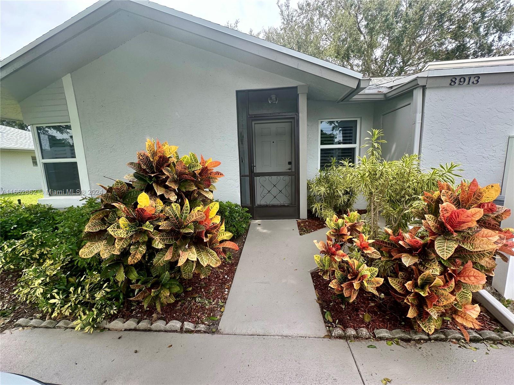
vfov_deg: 85.7
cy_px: 192
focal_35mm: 14
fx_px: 208
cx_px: 257
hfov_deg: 102.1
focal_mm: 2.22
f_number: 2.2
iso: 40
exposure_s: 1/283
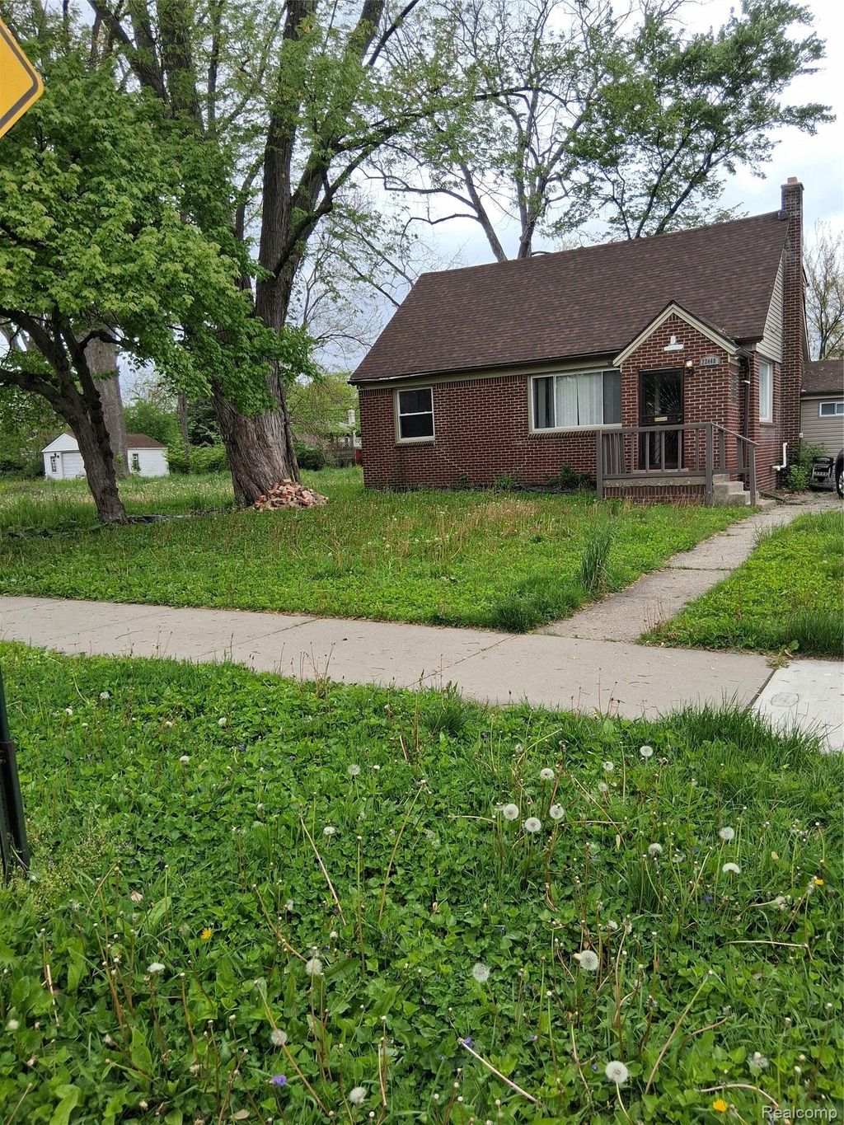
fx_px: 845
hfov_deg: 53.1
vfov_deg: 67.3
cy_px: 562
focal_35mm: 26
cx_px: 422
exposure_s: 1/325
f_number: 1.8
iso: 25
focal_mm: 3.98
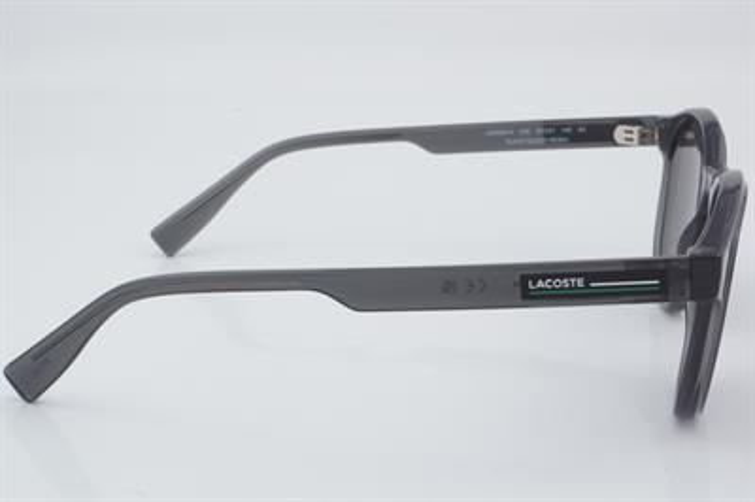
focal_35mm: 75
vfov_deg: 18.2
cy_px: 251
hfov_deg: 27.0
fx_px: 1572
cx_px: 378
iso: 100
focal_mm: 50
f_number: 32
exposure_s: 1/3
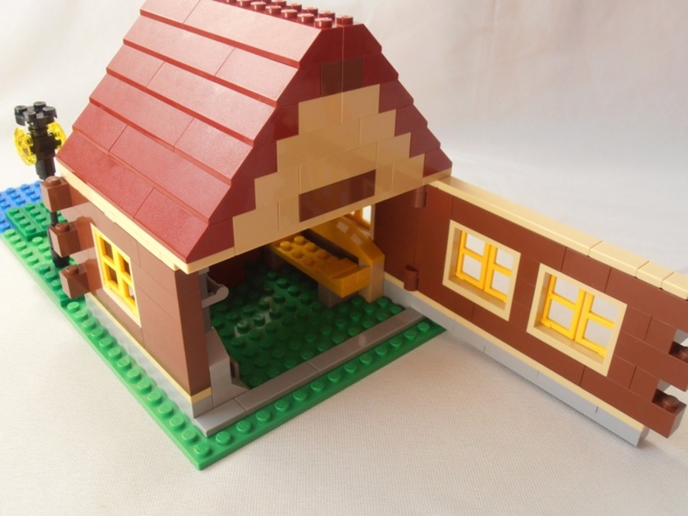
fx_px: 735
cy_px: 258
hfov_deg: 50.1
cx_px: 344
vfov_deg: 38.7
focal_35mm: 37
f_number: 3.9
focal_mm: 6.61
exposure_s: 1/30
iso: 125
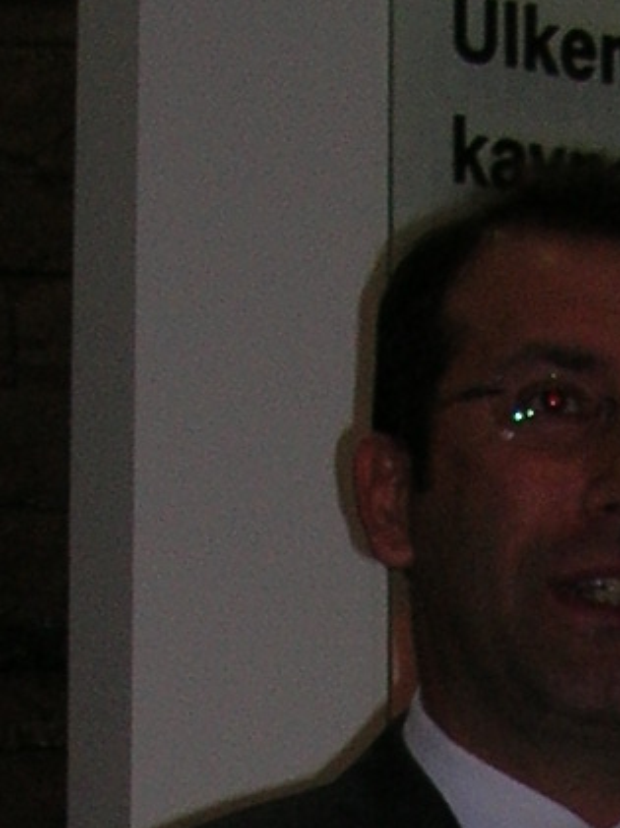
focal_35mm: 190
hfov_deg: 7.7
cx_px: 709
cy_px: 1922
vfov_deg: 9.4
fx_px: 4544
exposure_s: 1/60.1
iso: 50
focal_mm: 5.8
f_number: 2.8
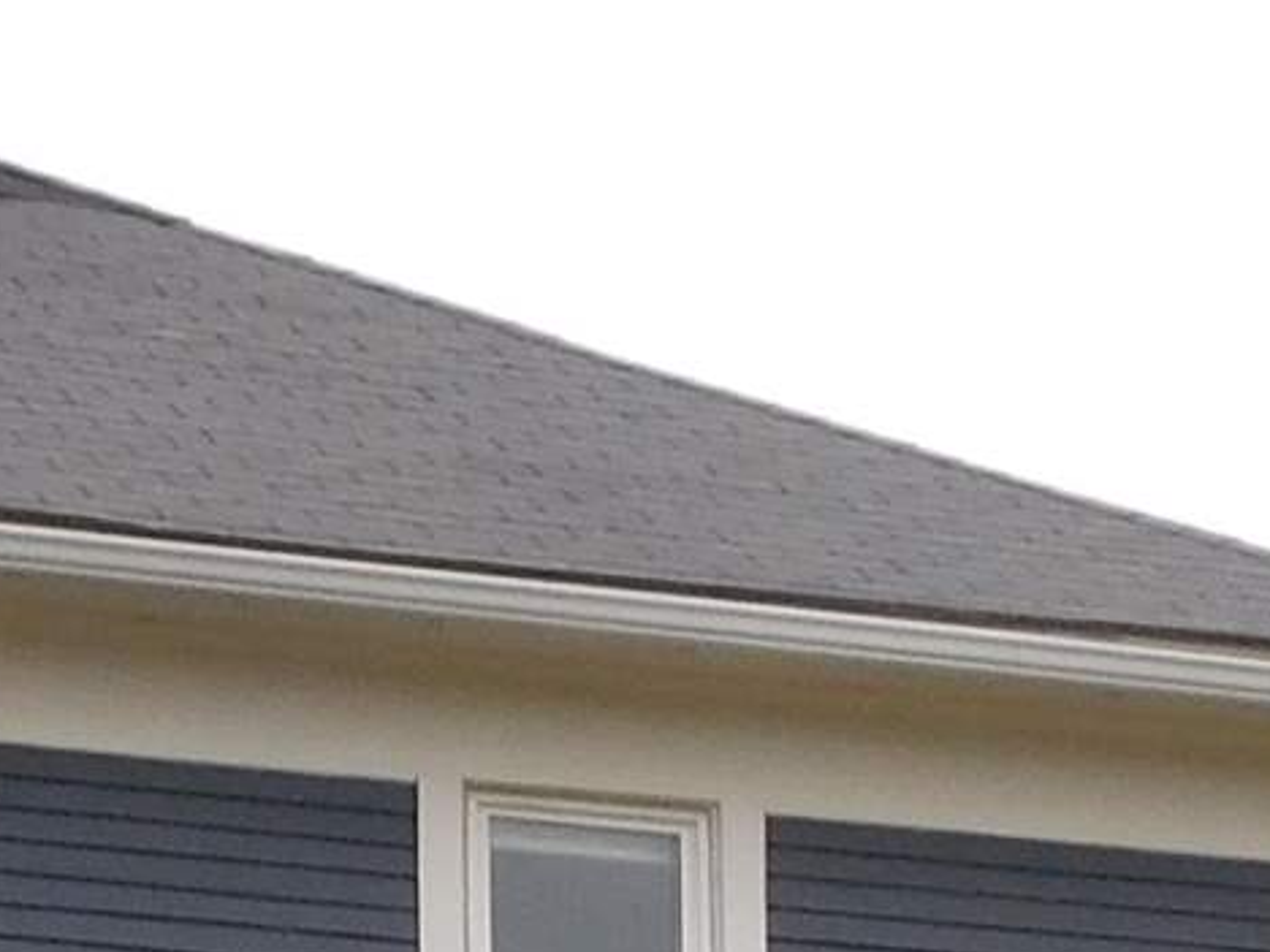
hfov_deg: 9.9
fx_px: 7228
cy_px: 2053
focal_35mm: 197
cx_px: -87
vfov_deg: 7.2
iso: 125
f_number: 3.2
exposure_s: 1/320
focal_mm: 5.3
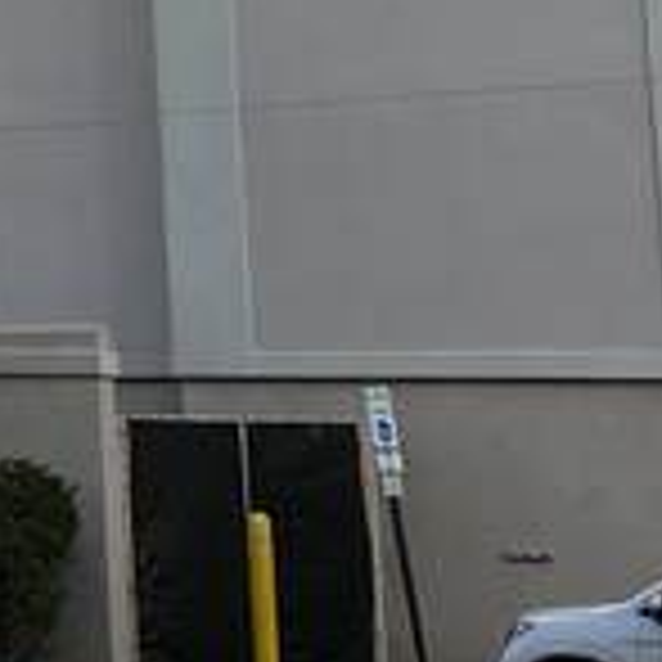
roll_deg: -0.6
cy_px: -306
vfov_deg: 11.2
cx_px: -779
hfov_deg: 10.4
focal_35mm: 150
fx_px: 3245
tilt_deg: +13.8
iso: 32
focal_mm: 4.25
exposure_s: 1/2625
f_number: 1.8
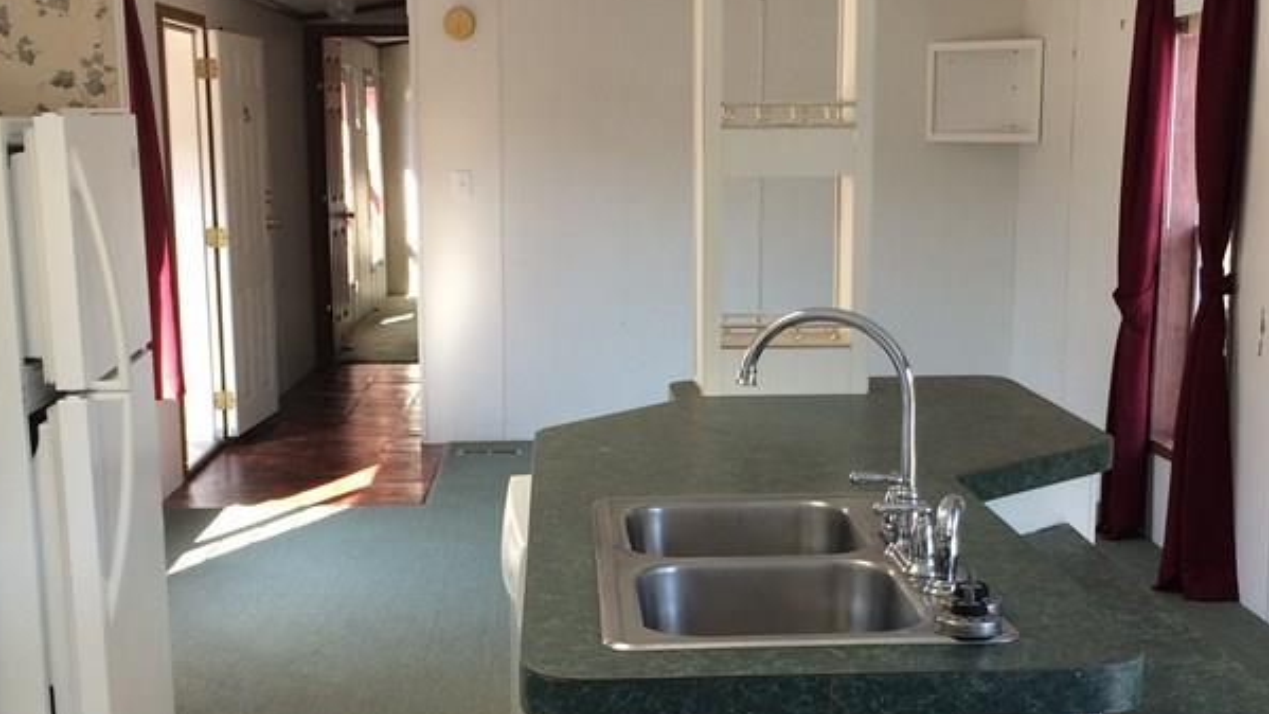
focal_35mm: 54
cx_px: 680
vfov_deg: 22.1
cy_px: 475
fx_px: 1817
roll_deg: +2.0
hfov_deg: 38.5
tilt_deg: -10.3
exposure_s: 1/60
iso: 50
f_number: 2.2
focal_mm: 4.15
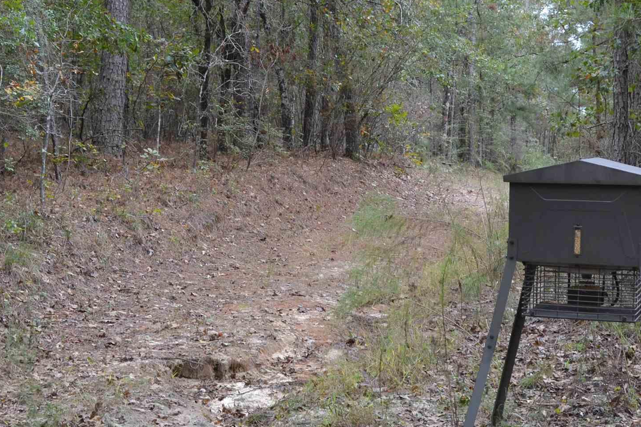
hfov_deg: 28.8
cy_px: 180
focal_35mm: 70
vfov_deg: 19.4
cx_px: 288
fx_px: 1246
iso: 400
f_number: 5.6
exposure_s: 1/125
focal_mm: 22
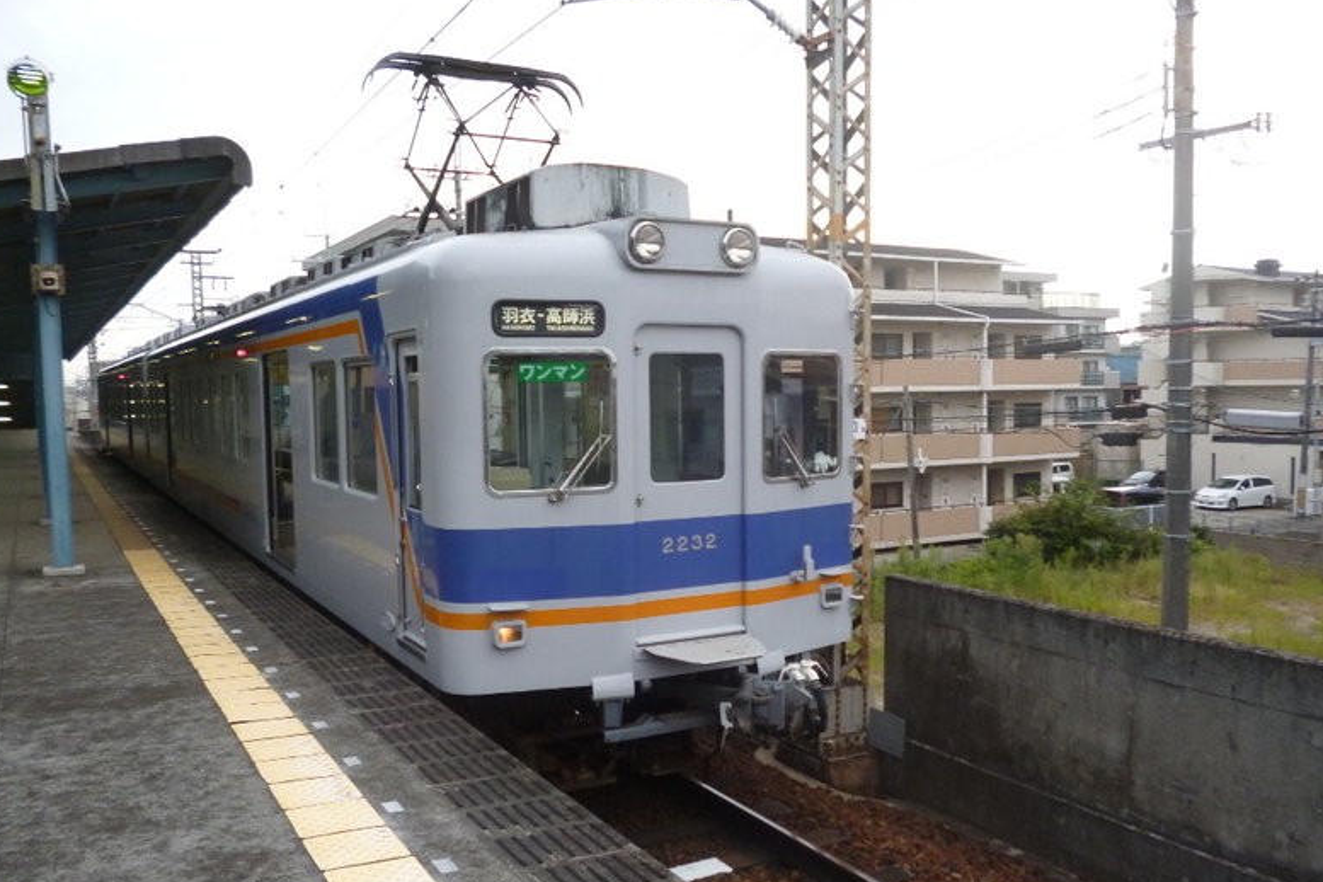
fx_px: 1102
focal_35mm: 30
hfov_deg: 61.9
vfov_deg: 43.6
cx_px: 657
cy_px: 473
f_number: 3.1
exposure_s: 1/160
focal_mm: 5
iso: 200
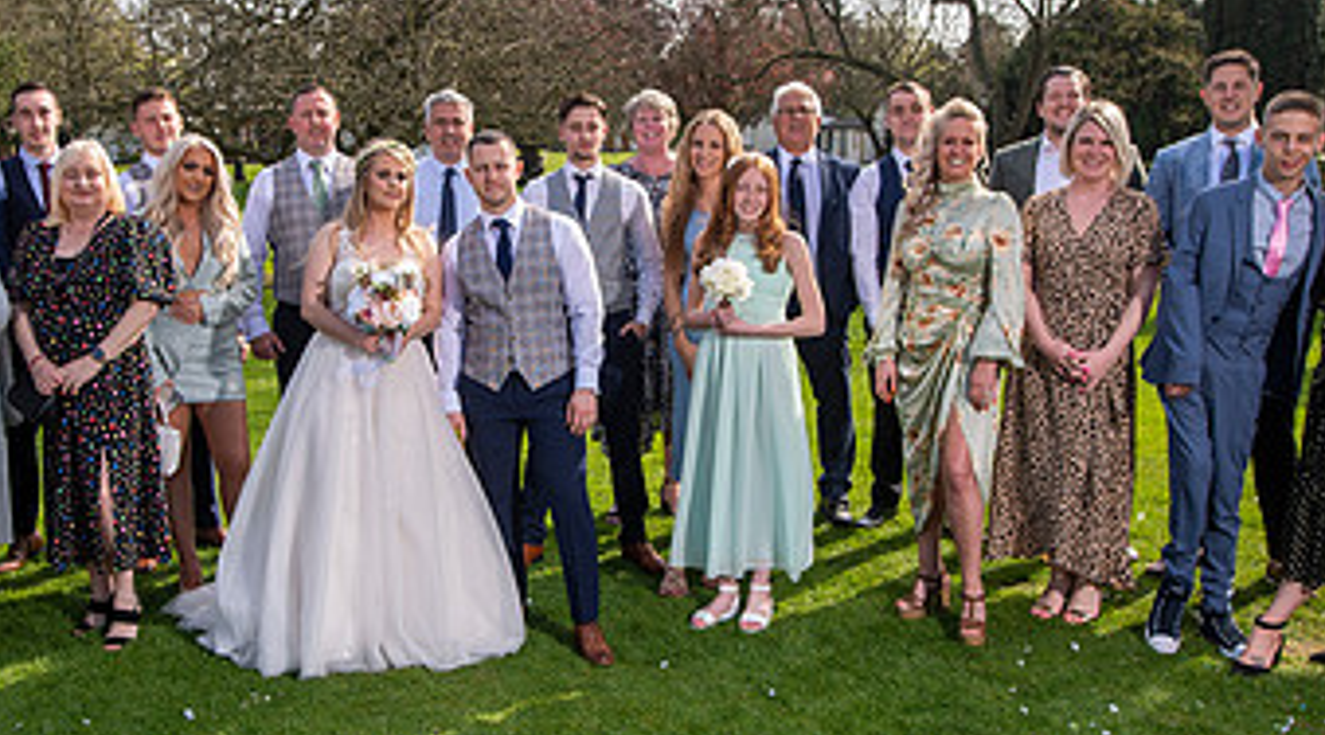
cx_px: 530
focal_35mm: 41
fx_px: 1436
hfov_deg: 49.2
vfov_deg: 28.7
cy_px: 328
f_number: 4.5
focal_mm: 21
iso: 125
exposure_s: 1/400
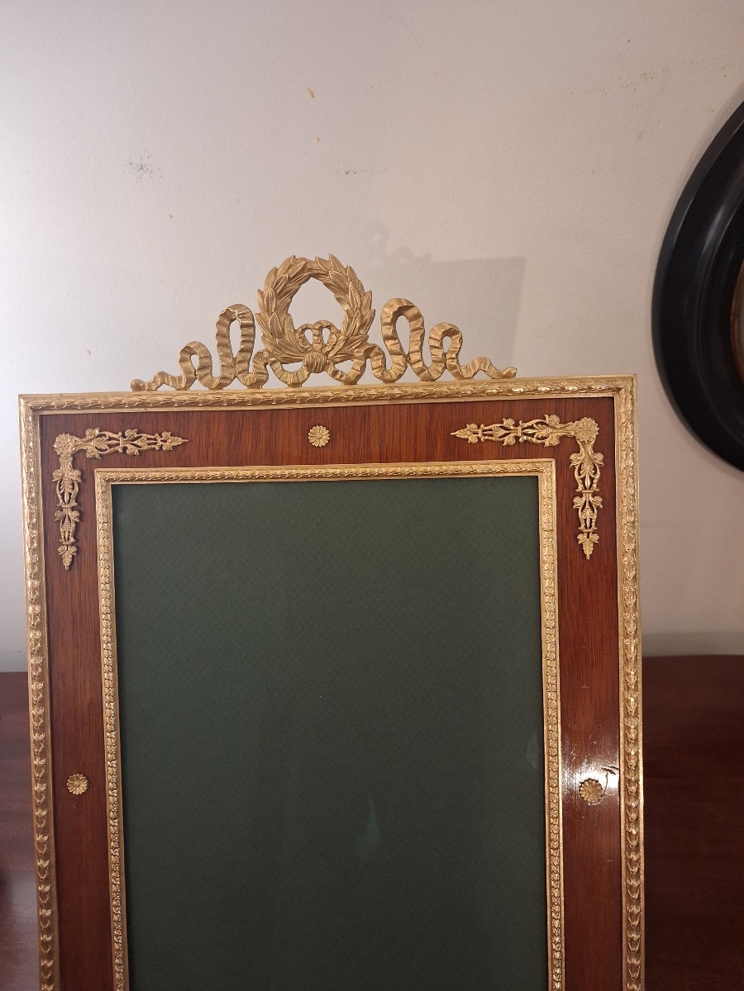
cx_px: 372
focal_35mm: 27
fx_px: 774
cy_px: 496
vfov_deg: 65.3
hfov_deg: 51.4
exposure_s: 1/50
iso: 320
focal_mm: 4
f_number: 1.8
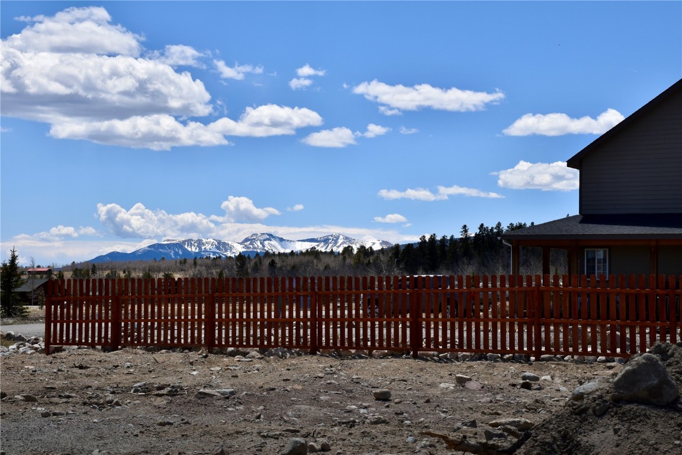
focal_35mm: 72
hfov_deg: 28.1
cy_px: 228
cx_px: 341
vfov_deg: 18.9
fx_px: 1364
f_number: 11
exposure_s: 1/500
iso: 200
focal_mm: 48
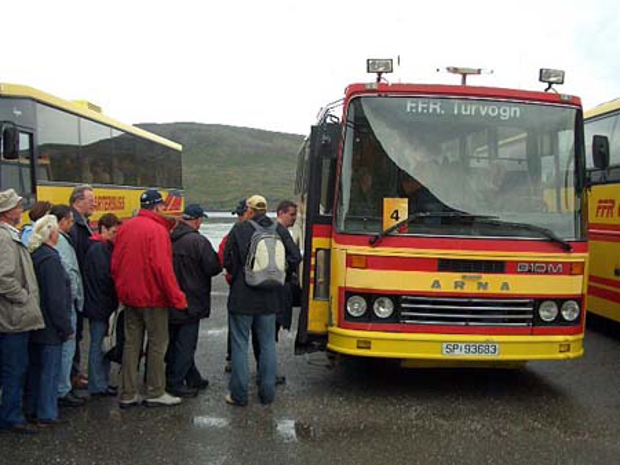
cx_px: 310
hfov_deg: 45.8
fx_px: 735
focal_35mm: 41
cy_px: 232
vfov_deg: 35.2
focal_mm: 6.8
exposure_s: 1/125
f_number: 2.8
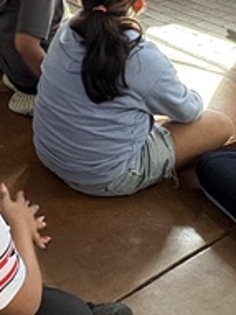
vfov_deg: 25.5
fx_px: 683
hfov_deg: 19.2
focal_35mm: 75
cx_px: 20
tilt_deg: -24.8
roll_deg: -1.2
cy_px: 61
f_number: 2.2
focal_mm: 2.22
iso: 320
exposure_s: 1/120
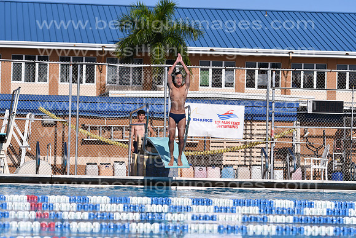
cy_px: 119
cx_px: 178
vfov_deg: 9.0
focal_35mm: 153
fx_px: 1513
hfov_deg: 13.4
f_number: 4.5
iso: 220
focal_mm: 102
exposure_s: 1/8000
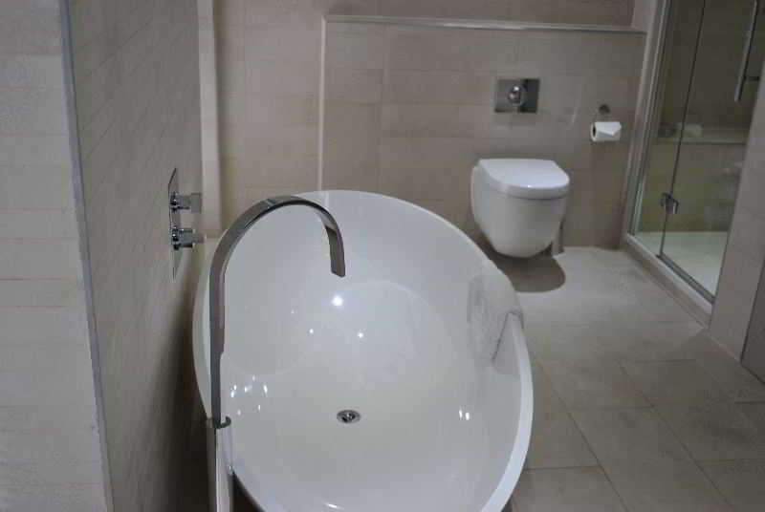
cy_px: 256
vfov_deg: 34.3
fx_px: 830
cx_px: 382
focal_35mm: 39
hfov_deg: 49.5
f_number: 4.2
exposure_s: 1/30
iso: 220
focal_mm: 26
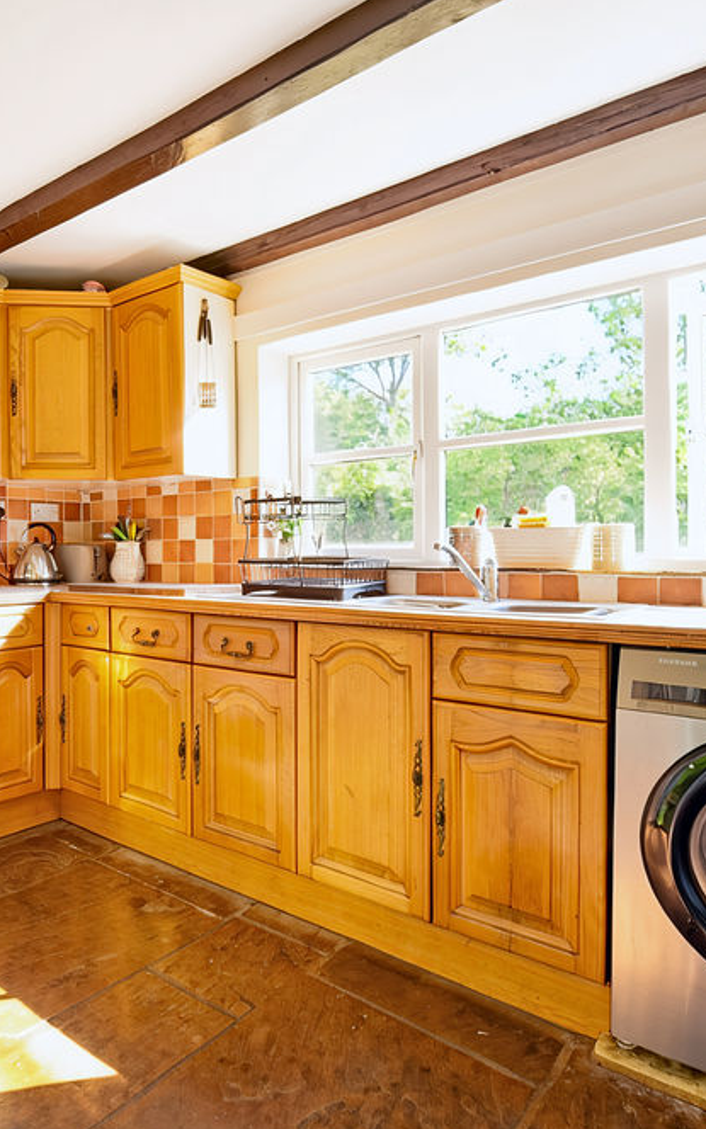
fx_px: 677
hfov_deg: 53.8
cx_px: 226
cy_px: 562
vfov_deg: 79.7
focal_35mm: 22
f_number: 6.3
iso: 250
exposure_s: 1/15
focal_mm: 14
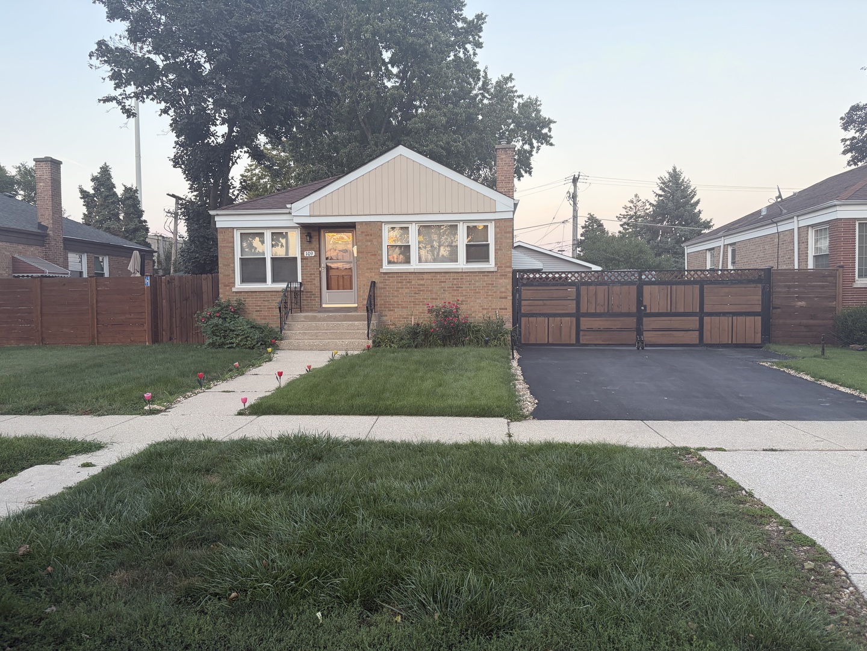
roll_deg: +1.5
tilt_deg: -1.9
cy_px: 326
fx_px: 651
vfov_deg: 53.1
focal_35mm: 26
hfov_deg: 67.3
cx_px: 434
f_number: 1.6
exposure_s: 1/122
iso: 100
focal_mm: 5.96
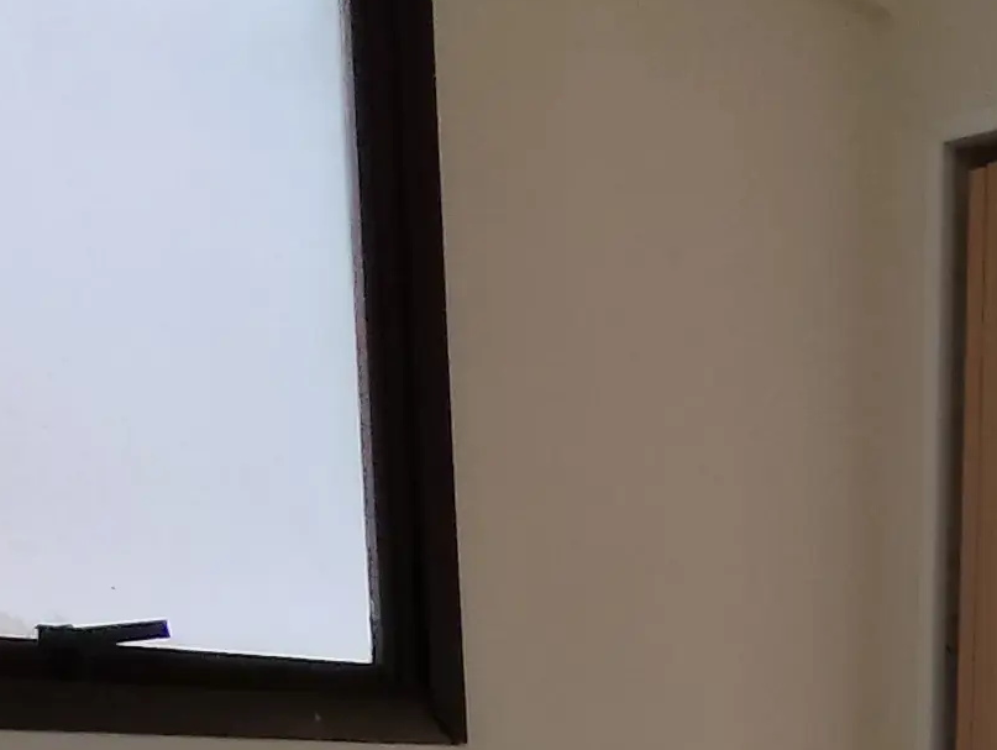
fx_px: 1874
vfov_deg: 18.1
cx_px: 932
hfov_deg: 28.4
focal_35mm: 65
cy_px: 1336
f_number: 2.2
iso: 50
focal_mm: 1.65
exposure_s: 1/120
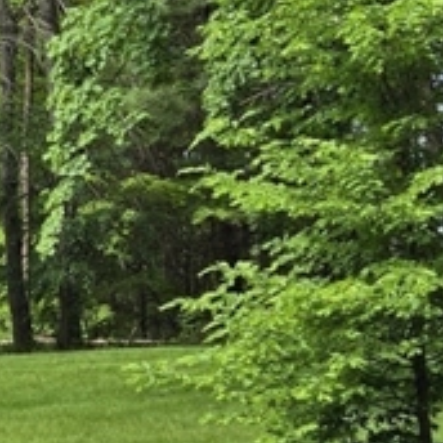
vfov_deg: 14.0
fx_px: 1752
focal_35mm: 121
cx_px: -28
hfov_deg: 14.1
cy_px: -82
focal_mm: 5.4
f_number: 1.8
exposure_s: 1/1235
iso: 25
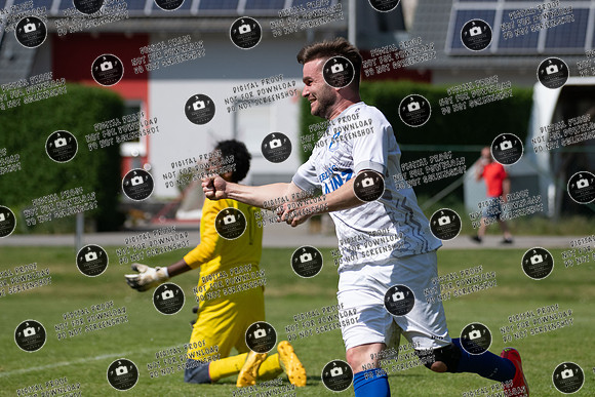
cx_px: 356
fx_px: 3958
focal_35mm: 239
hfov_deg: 8.6
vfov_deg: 5.7
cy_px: 159
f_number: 5.6
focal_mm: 200
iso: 800
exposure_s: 1/8000
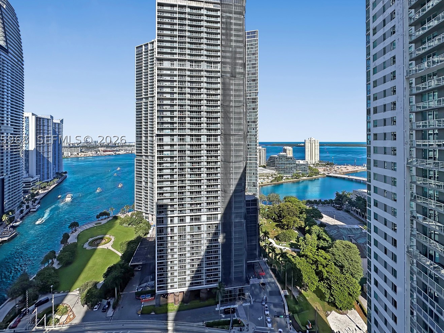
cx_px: 229
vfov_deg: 74.2
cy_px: 140
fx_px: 218
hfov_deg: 91.0
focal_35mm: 17
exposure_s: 1/3040
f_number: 2.2
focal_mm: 2.22
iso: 50
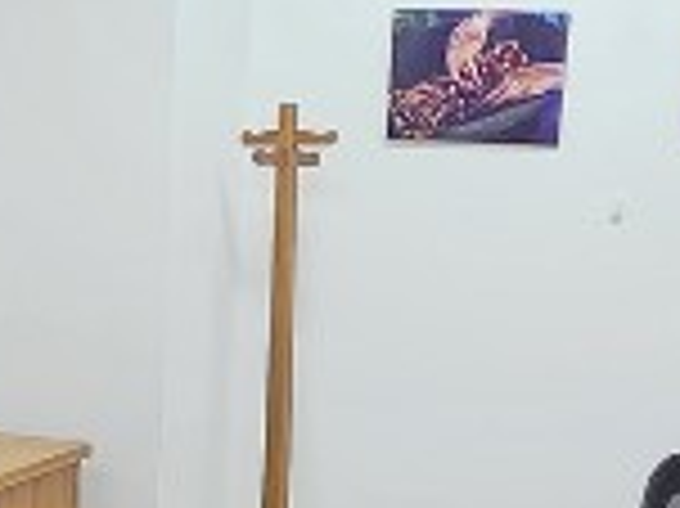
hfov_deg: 21.8
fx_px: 1727
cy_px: 521
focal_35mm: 88
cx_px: 77
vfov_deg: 16.4
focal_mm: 2.2
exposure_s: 1/60
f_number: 1.9
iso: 500
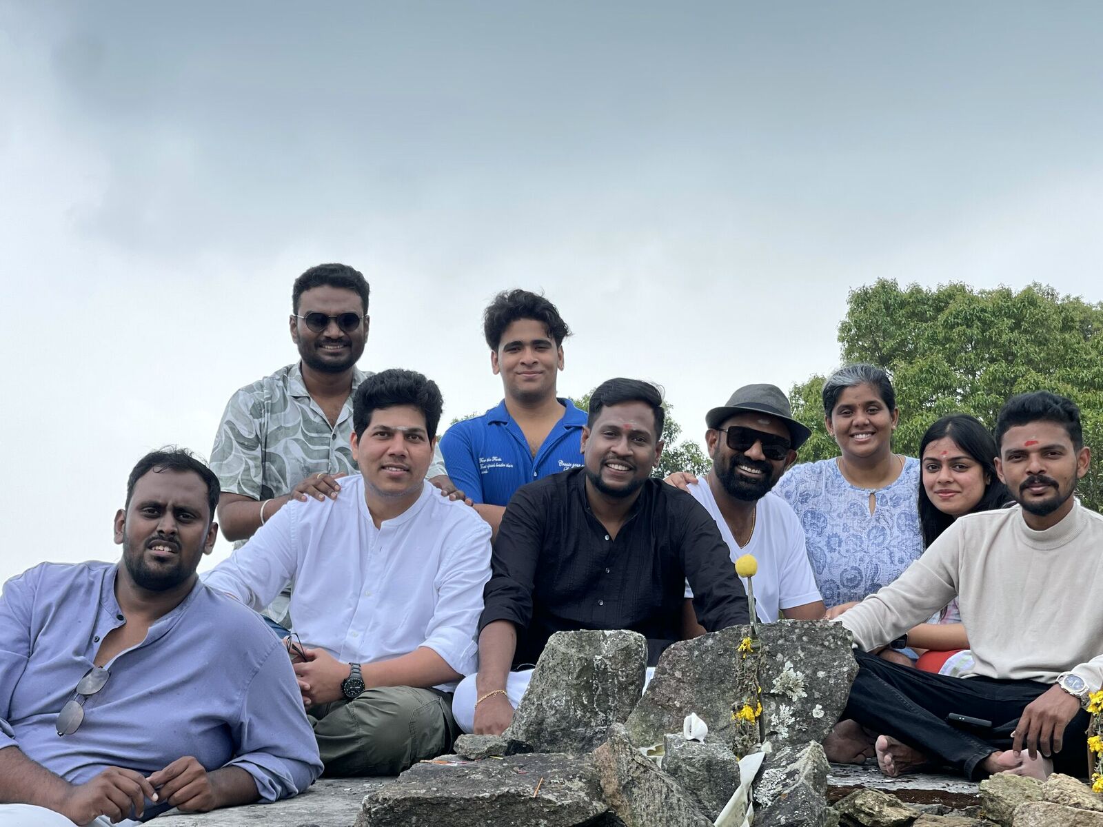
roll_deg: -1.1
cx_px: 552
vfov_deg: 22.9
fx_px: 2039
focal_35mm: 64
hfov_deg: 30.3
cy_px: 414
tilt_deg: +2.3
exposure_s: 1/310
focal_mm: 7.5
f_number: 2.2
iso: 25
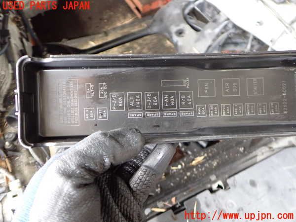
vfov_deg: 46.8
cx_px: 148
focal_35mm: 30
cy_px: 111
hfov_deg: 60.0
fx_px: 257
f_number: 2.3
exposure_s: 1/100
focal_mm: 5.4
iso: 800
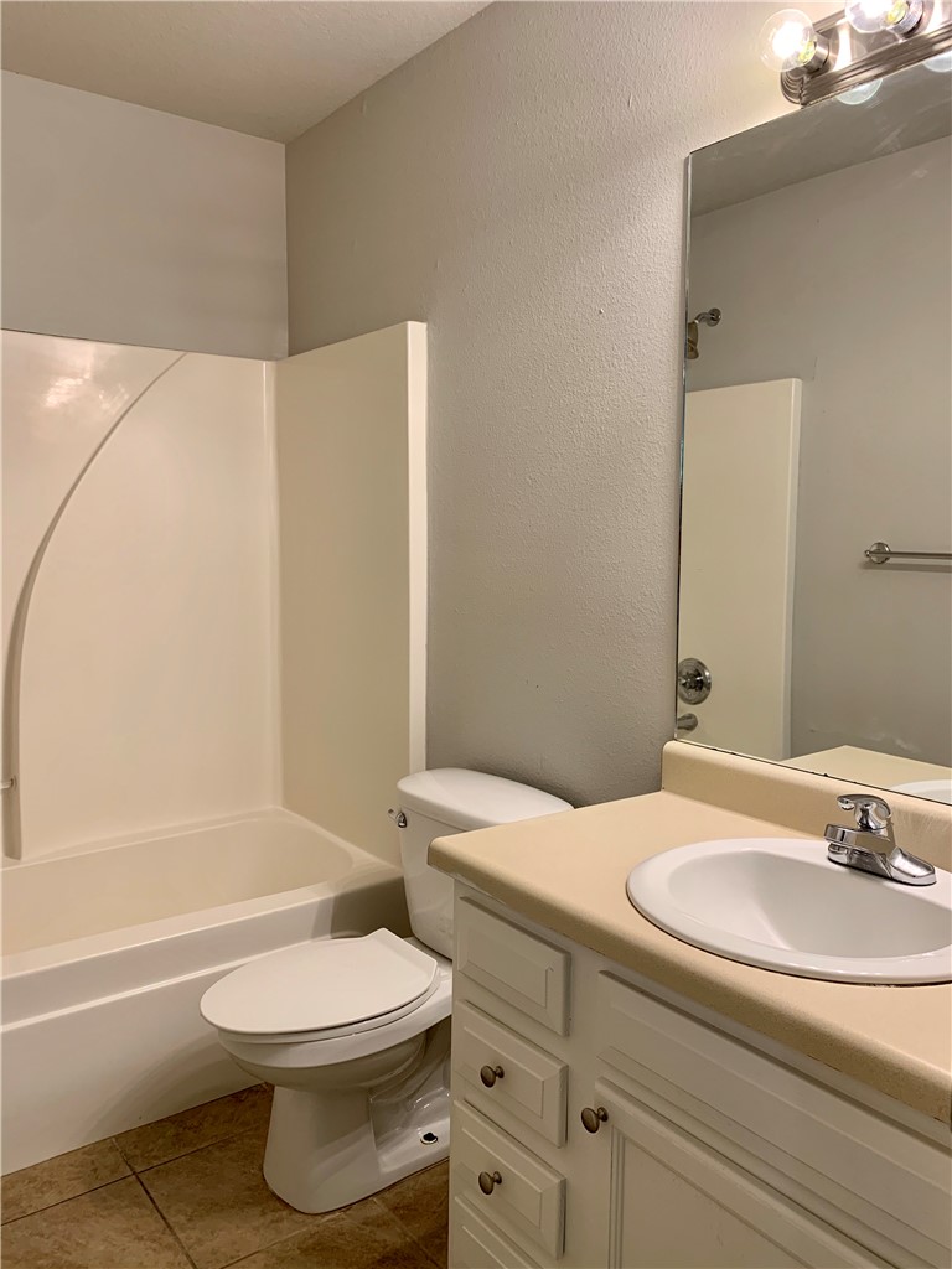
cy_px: 634
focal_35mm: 26
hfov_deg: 53.1
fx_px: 953
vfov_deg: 67.3
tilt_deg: -4.7
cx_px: 476
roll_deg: -0.8
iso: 80
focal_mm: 4.25
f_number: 1.8
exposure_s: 1/60
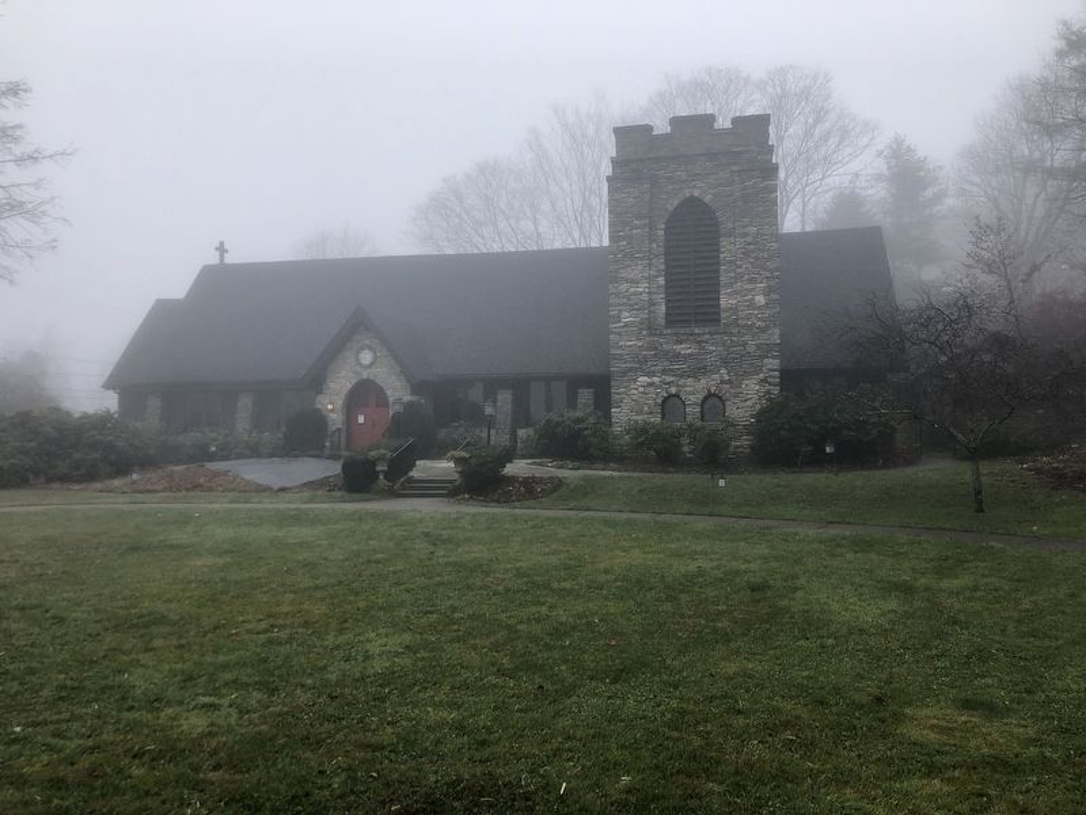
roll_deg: +0.6
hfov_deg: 63.4
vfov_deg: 49.7
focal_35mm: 28
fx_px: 878
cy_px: 408
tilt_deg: +0.4
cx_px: 543
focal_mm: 4
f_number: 1.8
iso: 20
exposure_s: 1/564
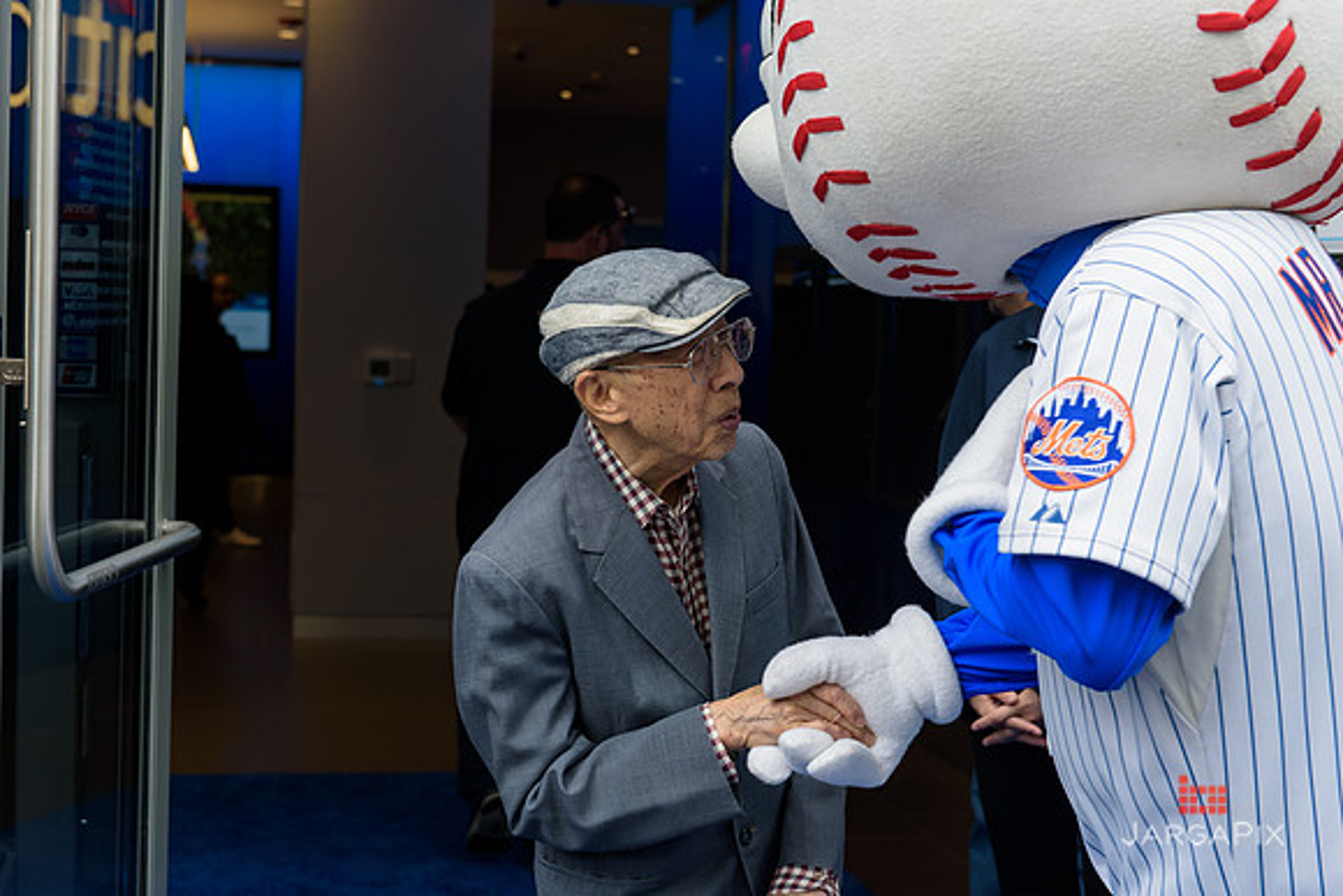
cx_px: 672
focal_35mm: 62
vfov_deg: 21.9
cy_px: 448
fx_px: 2313
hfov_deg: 32.4
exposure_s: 1/250
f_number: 5
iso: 200
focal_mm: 62
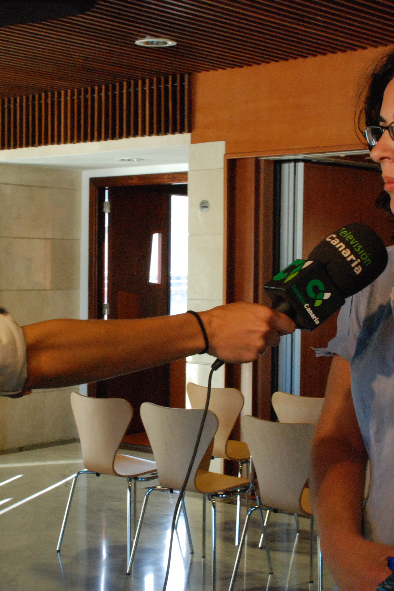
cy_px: 307
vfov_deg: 31.0
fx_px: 1067
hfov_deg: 20.9
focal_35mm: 65
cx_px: 157
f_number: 13
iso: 1250
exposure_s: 1/20
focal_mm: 26
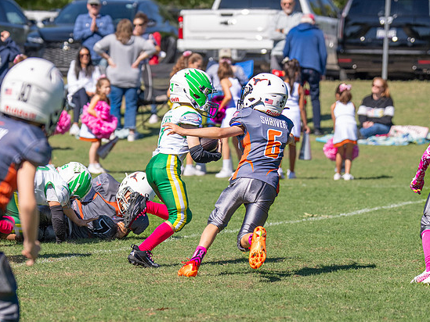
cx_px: 132
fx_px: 3417
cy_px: 134
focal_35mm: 275
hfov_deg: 7.2
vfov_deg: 5.4
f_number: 2.8
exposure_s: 1/3200
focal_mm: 115
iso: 160
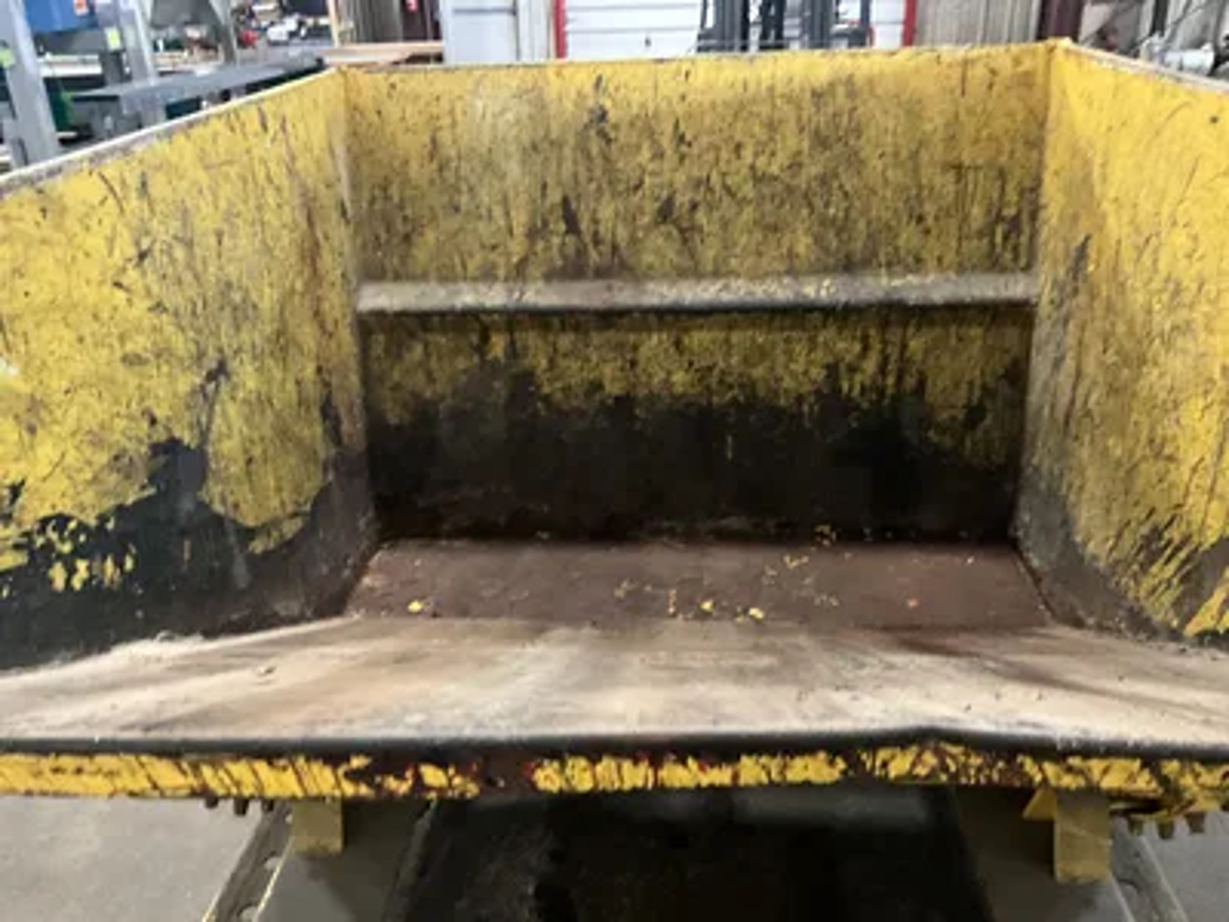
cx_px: 614
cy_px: 461
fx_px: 1030
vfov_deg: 48.2
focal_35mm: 29
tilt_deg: -26.4
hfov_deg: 61.7
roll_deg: +2.4
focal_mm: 3
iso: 500
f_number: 1.8
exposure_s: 1/30
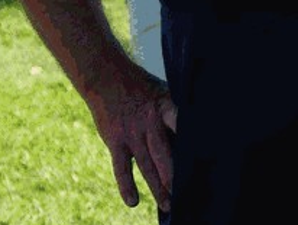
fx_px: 3379
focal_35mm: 392
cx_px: -431
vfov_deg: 3.8
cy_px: -95
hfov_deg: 4.9
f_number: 8
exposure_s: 1/125
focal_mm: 55
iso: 100
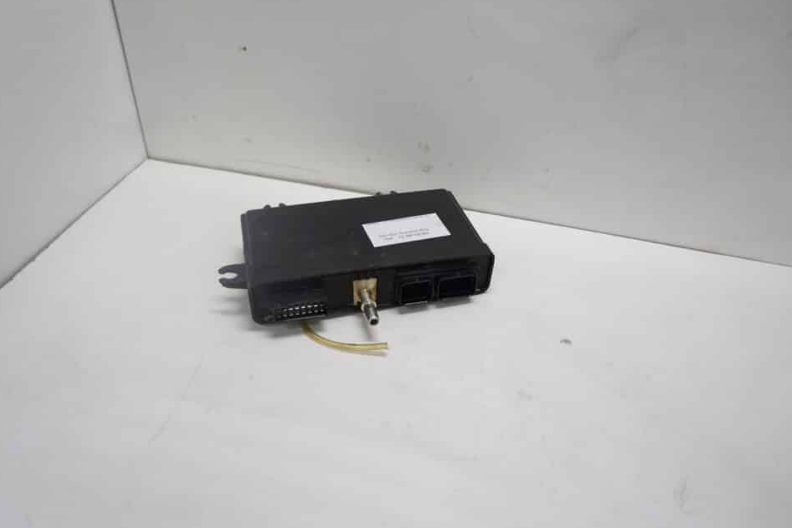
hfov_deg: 63.6
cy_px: 273
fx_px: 638
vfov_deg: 45.0
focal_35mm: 29
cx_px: 381
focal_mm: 18
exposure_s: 1/60
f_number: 5
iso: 200
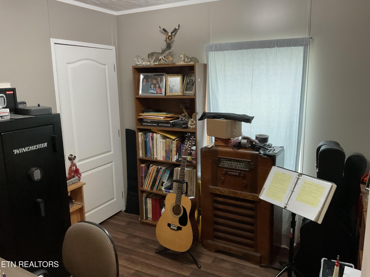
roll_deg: +1.0
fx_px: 310
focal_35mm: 29
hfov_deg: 61.7
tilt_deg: -9.2
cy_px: 138
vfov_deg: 48.2
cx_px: 185
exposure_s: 1/50
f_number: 1.8
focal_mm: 3
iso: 250
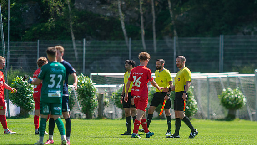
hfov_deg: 4.2
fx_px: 3517
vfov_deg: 2.4
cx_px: 149
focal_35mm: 516
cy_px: 97
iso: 360
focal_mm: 420
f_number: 4
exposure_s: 1/2000
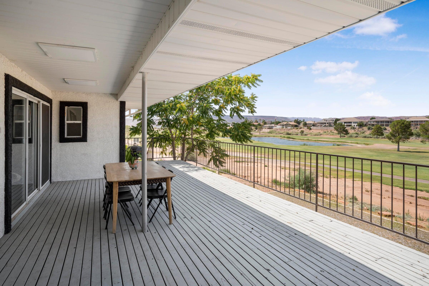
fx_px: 238
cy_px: 143
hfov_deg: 84.0
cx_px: 214
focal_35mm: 20
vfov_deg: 61.9
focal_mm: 20
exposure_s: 1/400
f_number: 9
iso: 250
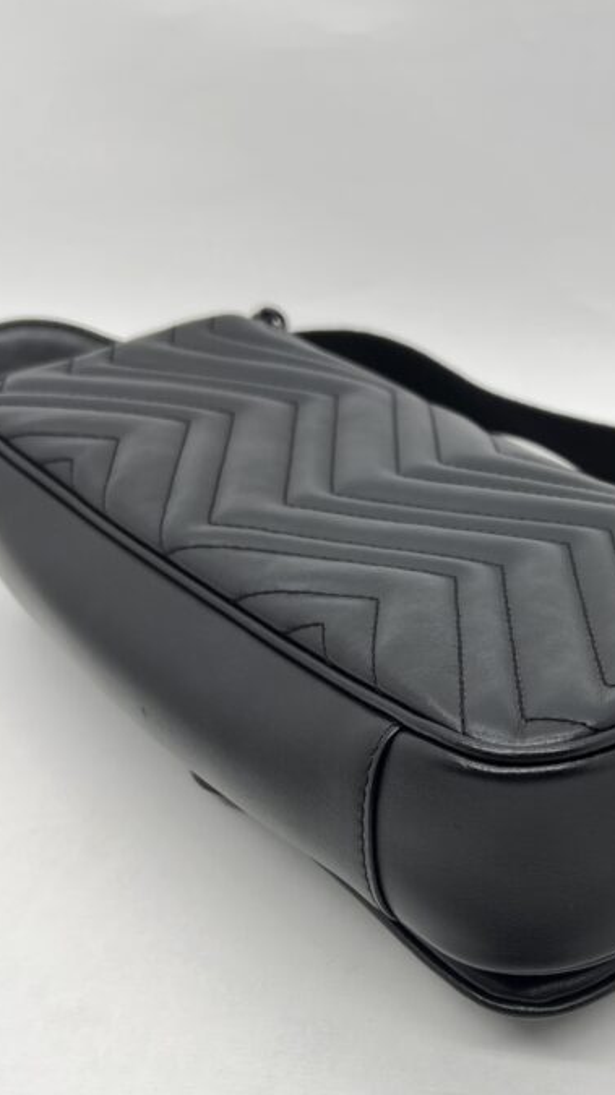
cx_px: 508
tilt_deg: -36.9
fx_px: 1248
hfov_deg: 27.0
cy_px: 693
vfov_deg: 46.9
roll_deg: +2.1
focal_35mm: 43
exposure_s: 1/128
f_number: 1.5
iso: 32
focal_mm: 5.7
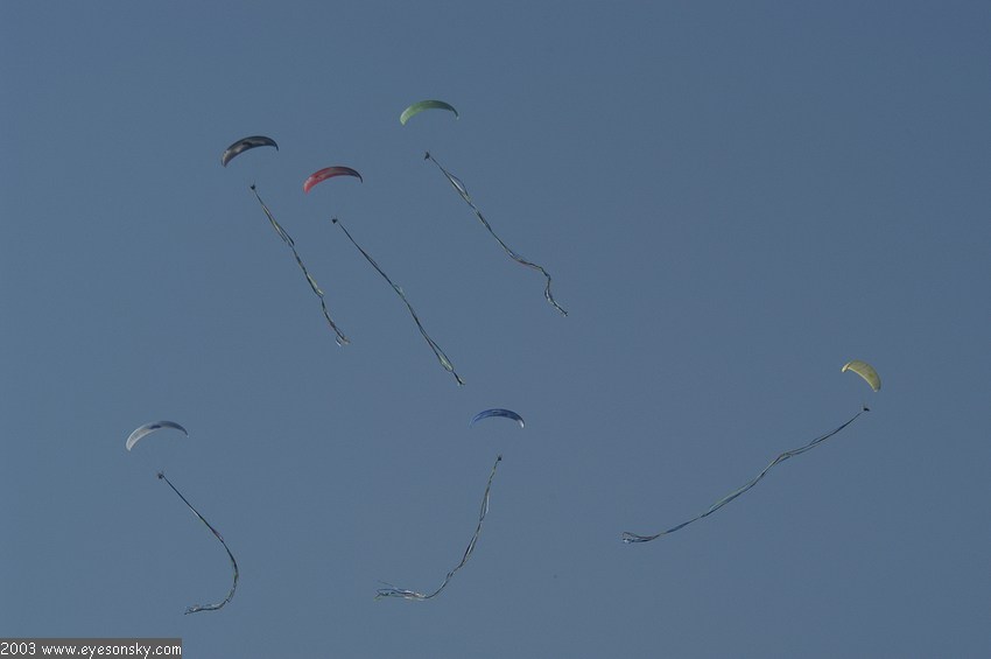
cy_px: 330
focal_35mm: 300
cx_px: 496
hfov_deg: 6.9
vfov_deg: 4.6
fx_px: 8250
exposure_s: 1/1000
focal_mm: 200
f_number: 8
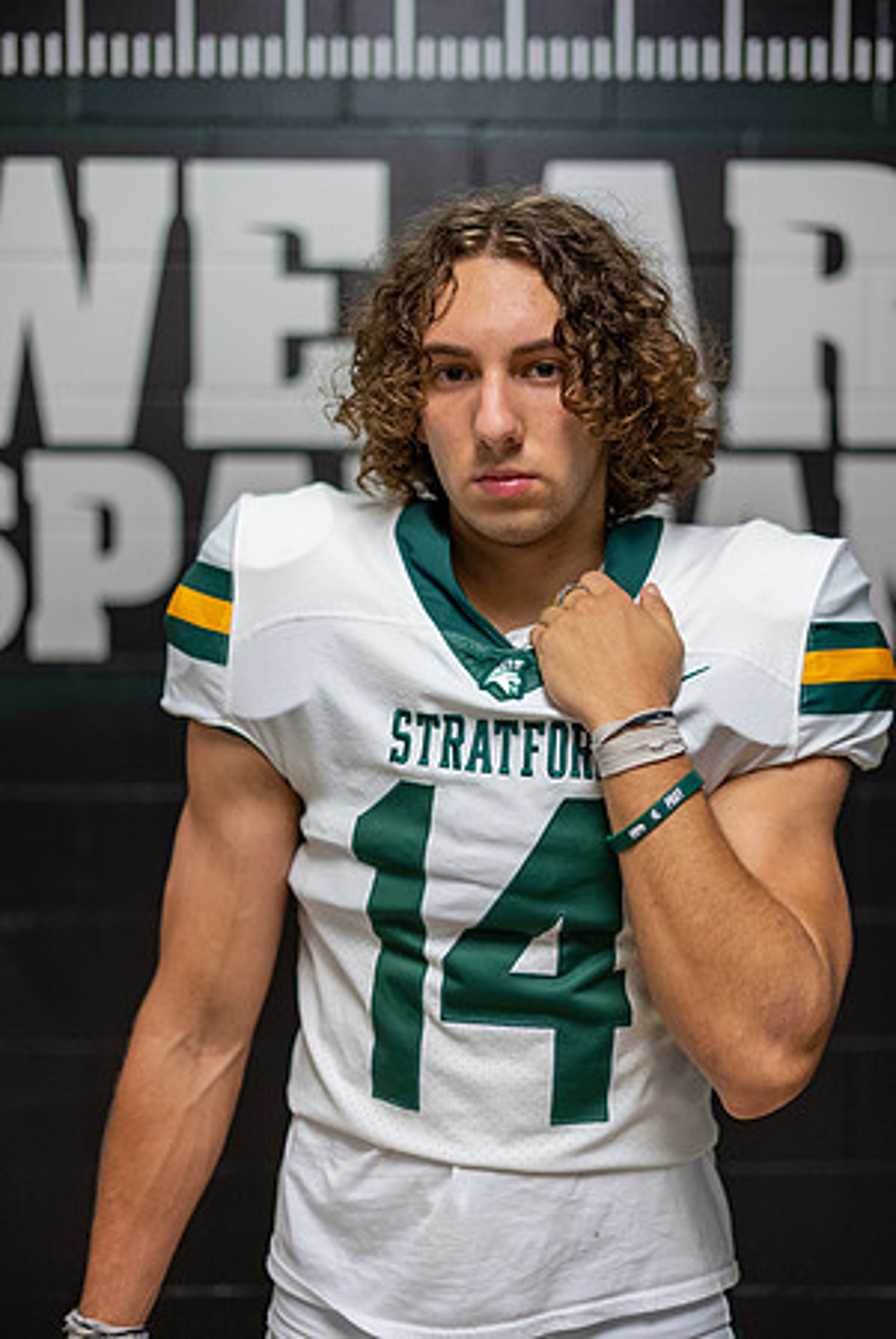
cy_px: 670
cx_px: 448
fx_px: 1862
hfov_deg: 27.1
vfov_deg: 39.6
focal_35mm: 50
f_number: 1.8
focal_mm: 50
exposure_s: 1/160
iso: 500
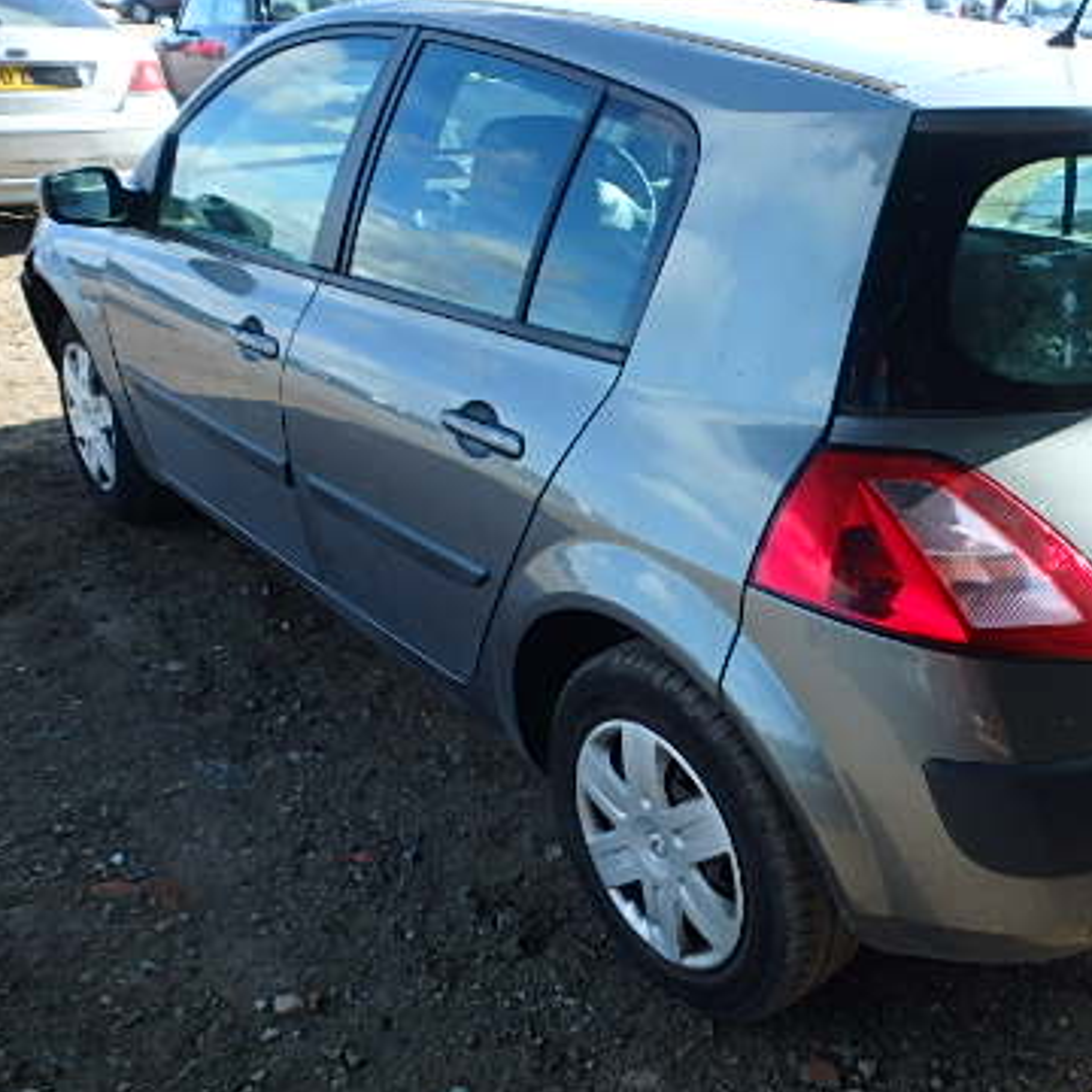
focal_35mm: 33
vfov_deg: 49.2
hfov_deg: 48.0
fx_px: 1178
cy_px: 692
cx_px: 810
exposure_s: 1/250
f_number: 3.5
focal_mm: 3.7
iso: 125
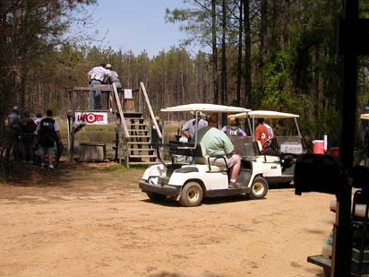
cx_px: 183
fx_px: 501
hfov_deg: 40.4
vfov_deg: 30.9
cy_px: 148
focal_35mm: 47
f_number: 4.8
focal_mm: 6.6
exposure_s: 1/634
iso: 100
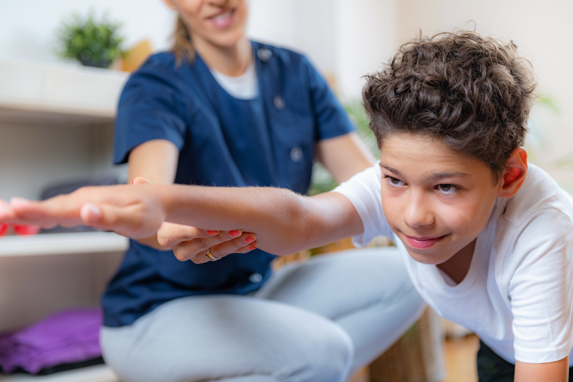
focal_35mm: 58
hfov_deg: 34.5
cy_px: 191
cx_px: 286
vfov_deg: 23.4
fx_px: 923
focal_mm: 58
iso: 200
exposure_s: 1/200
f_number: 3.2
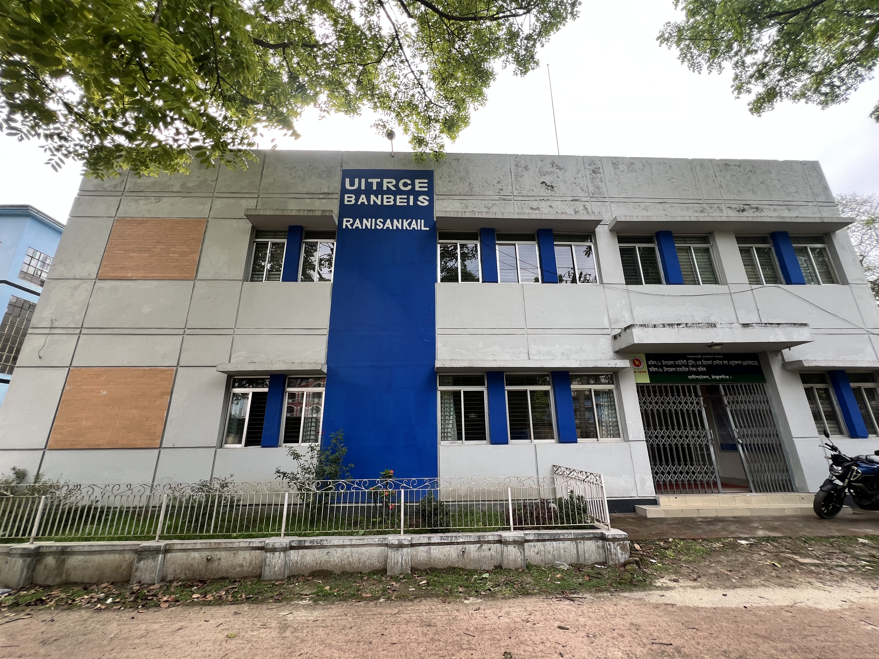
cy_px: 330
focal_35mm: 13
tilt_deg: +18.6
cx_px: 440
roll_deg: +0.4
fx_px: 330
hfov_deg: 106.2
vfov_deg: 89.9
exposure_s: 1/190
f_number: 1.8
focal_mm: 1.57
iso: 32
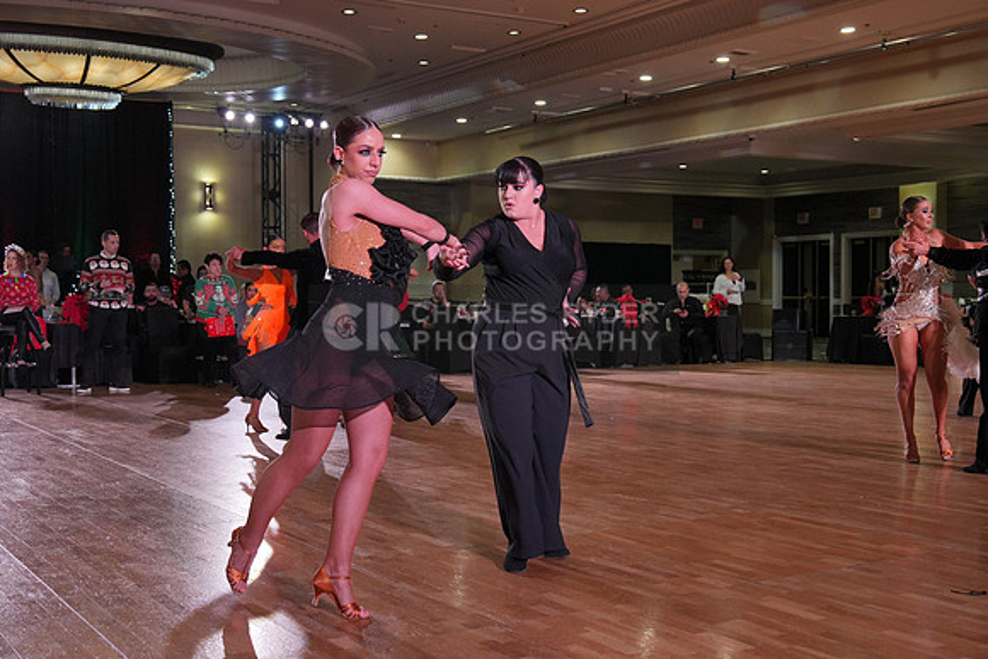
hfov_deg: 42.7
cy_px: 330
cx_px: 494
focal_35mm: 46
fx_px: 1263
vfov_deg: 29.3
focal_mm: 46
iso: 2000
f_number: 5.6
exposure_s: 1/400
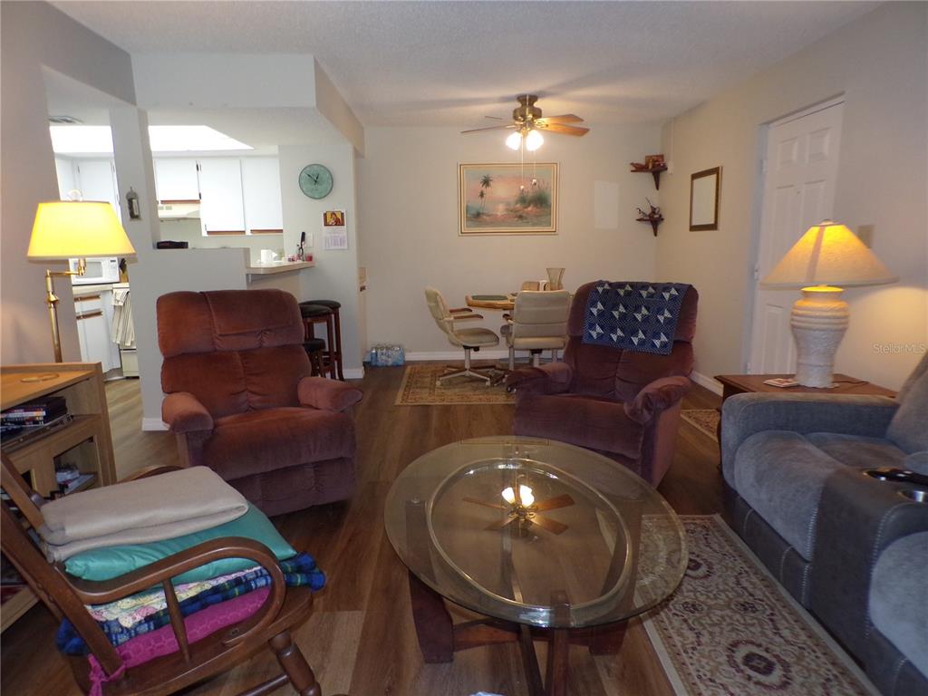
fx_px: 643
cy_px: 348
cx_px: 464
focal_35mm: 24
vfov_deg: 56.8
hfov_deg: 71.6
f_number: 3
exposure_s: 1/34
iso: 200
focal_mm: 4.3
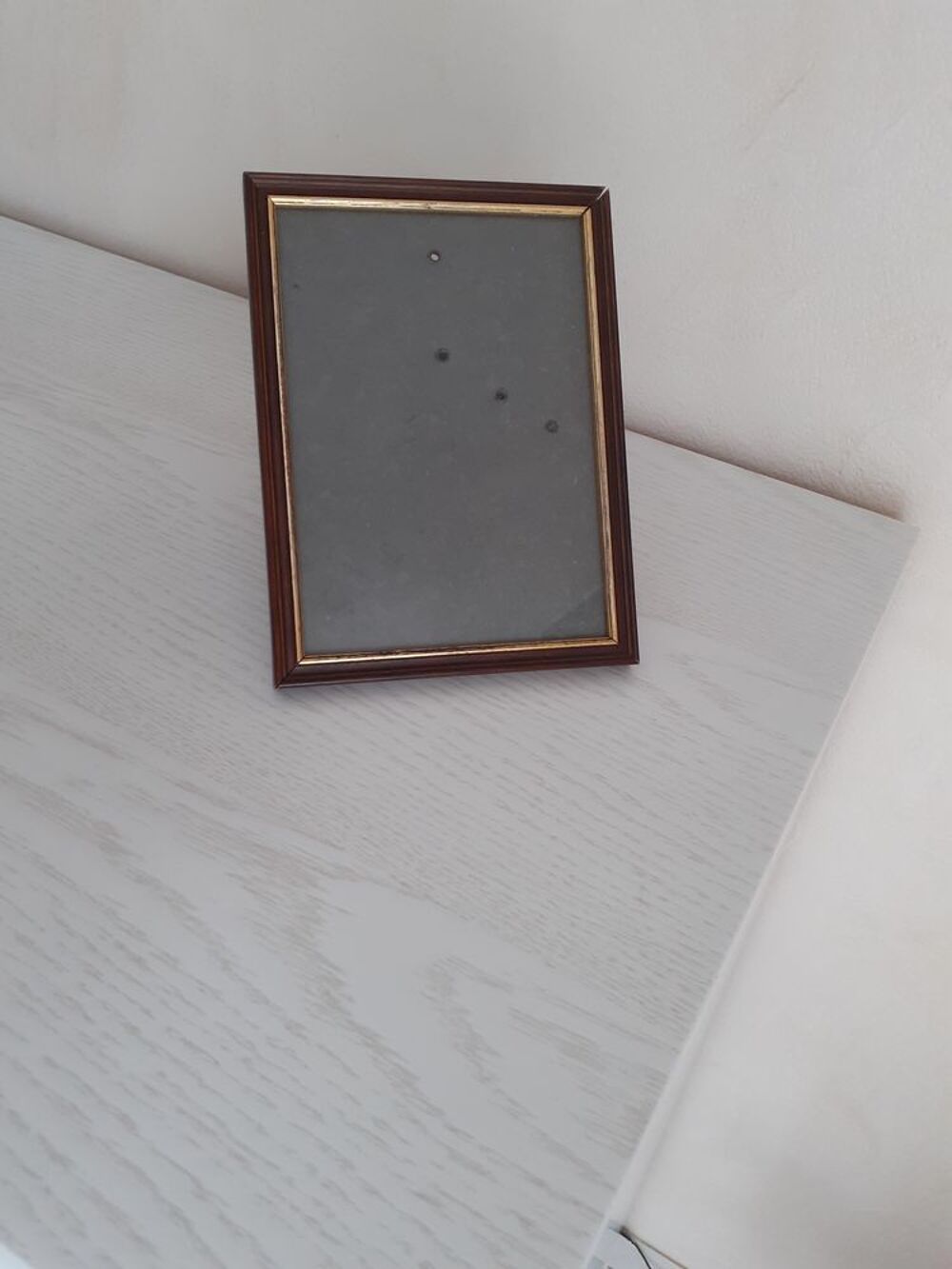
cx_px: 476
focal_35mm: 27
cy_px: 634
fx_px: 990
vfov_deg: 65.3
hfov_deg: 51.4
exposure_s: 1/50
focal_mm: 3.6
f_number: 1.9
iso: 125
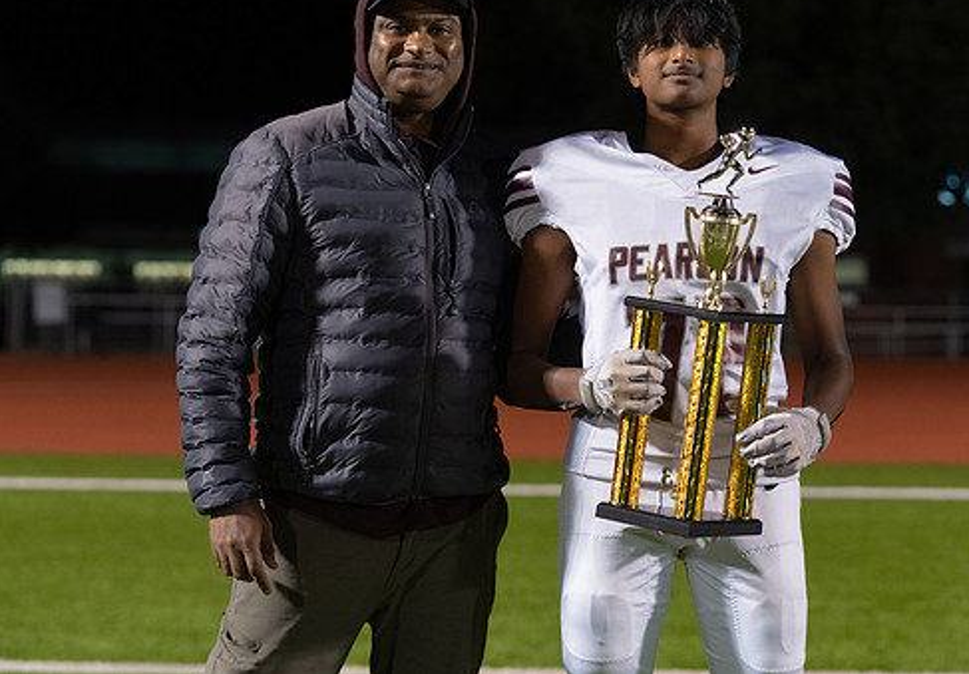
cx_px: 600
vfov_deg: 12.9
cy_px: 267
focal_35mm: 109
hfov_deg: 18.5
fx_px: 2974
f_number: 3.5
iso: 4000
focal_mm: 84
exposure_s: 1/320
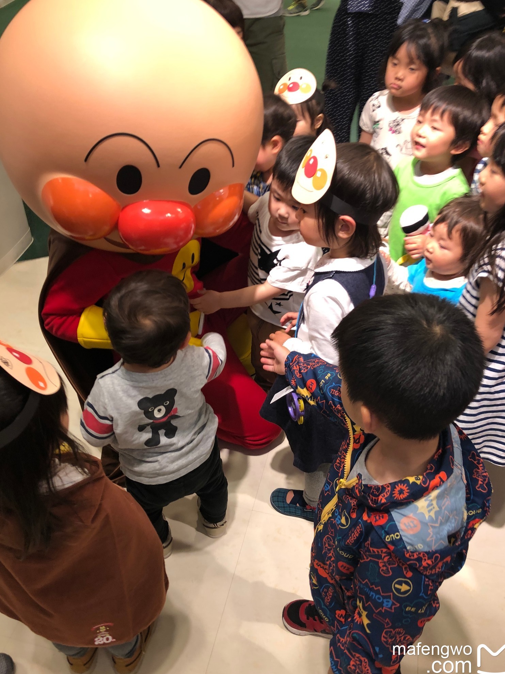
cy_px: 333
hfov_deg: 48.2
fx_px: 564
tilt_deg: -33.3
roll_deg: -5.4
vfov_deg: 61.7
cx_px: 256
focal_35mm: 29
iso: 80
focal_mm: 4
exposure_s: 1/60
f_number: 1.8
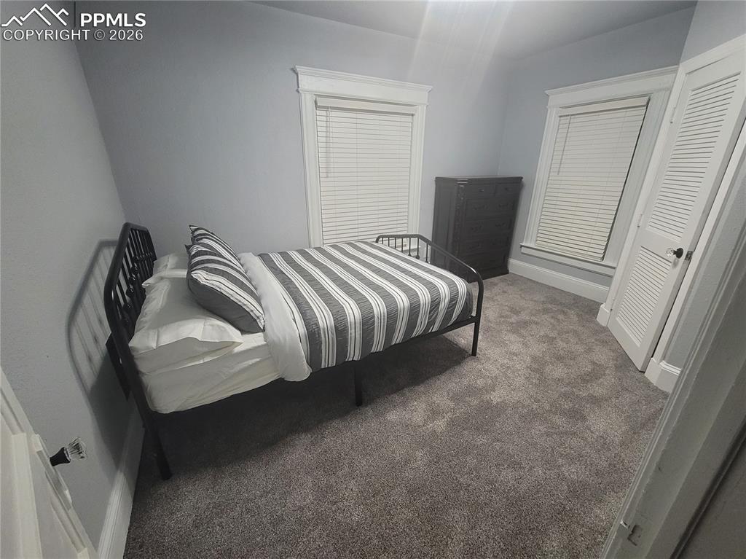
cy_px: 280
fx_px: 280
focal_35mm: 13
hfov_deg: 106.2
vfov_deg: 89.9
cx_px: 373
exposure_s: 1/60
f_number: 2.2
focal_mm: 2.2
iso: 400
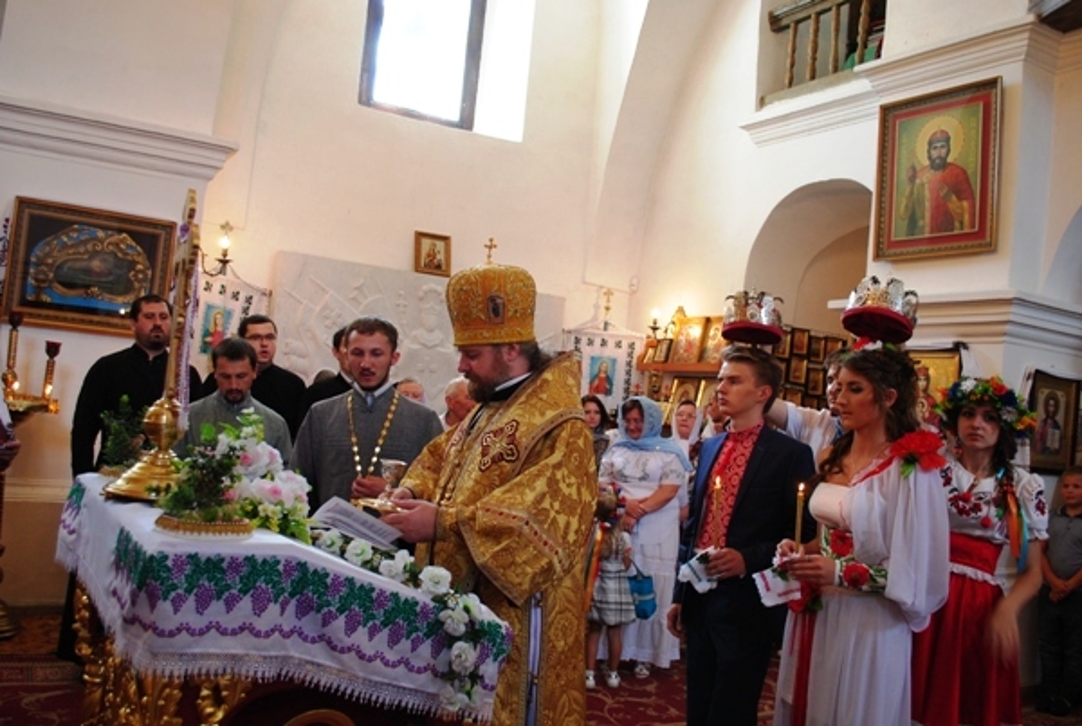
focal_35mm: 30
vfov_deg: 43.8
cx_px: 541
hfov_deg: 61.8
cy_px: 363
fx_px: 904
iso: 400
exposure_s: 1/30
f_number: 3.8
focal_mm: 20
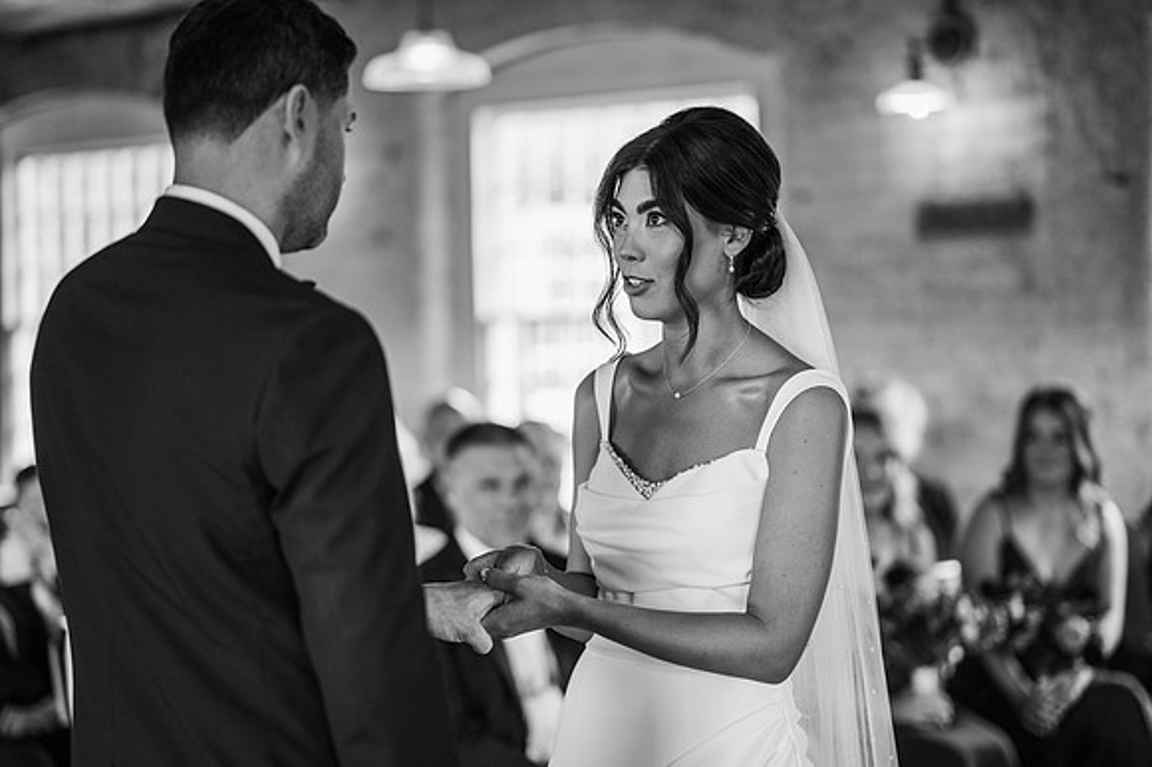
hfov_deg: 23.9
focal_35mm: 85
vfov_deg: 16.1
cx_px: 576
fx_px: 2718
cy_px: 384
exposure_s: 1/200
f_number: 2
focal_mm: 85
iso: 500
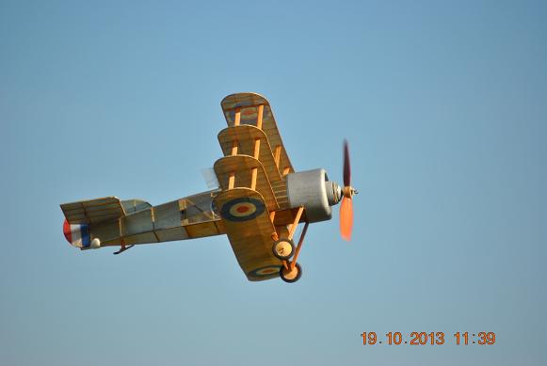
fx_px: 4564
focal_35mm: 300
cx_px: 274
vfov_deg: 4.6
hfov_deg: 6.9
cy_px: 183
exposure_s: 1/1000
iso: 200
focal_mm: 200
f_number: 5.6
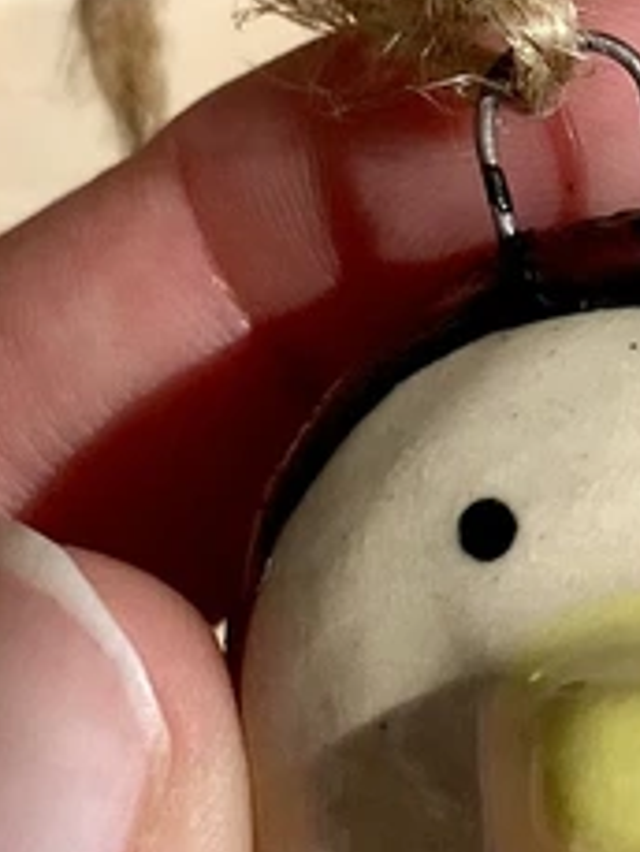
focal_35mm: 100
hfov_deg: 14.4
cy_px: 718
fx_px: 2463
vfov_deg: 19.4
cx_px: 729
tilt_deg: -61.4
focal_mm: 4.25
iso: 32
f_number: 1.8
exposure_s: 1/6757
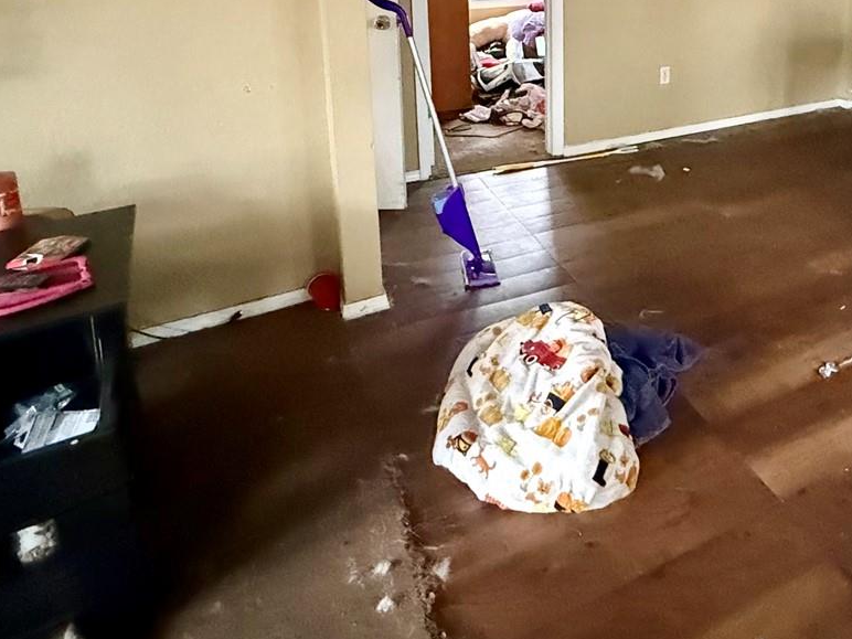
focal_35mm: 29
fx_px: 714
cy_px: 38
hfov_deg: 58.2
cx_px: 648
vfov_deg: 43.1
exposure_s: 1/38
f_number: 2.2
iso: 1600
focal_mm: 2.22
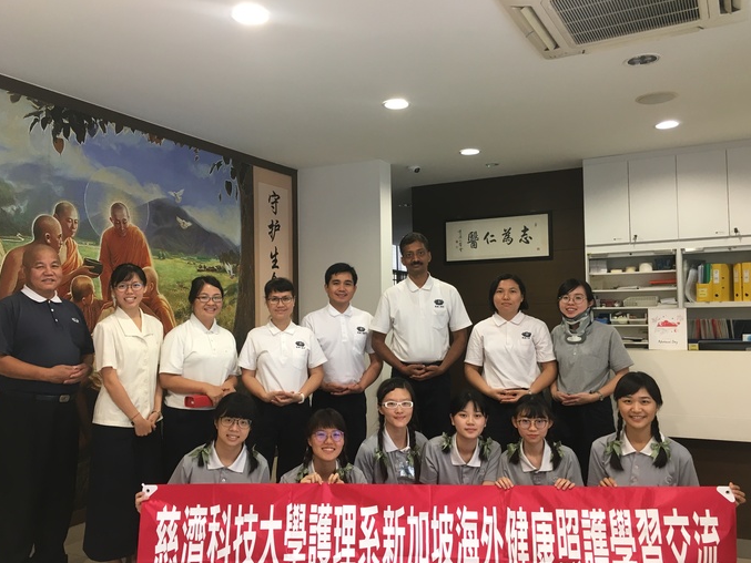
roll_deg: +0.8
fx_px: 651
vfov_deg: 46.8
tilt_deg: +2.4
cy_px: 286
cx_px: 377
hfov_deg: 60.0
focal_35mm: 30
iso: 100
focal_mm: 4.15
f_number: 2.2
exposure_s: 1/33
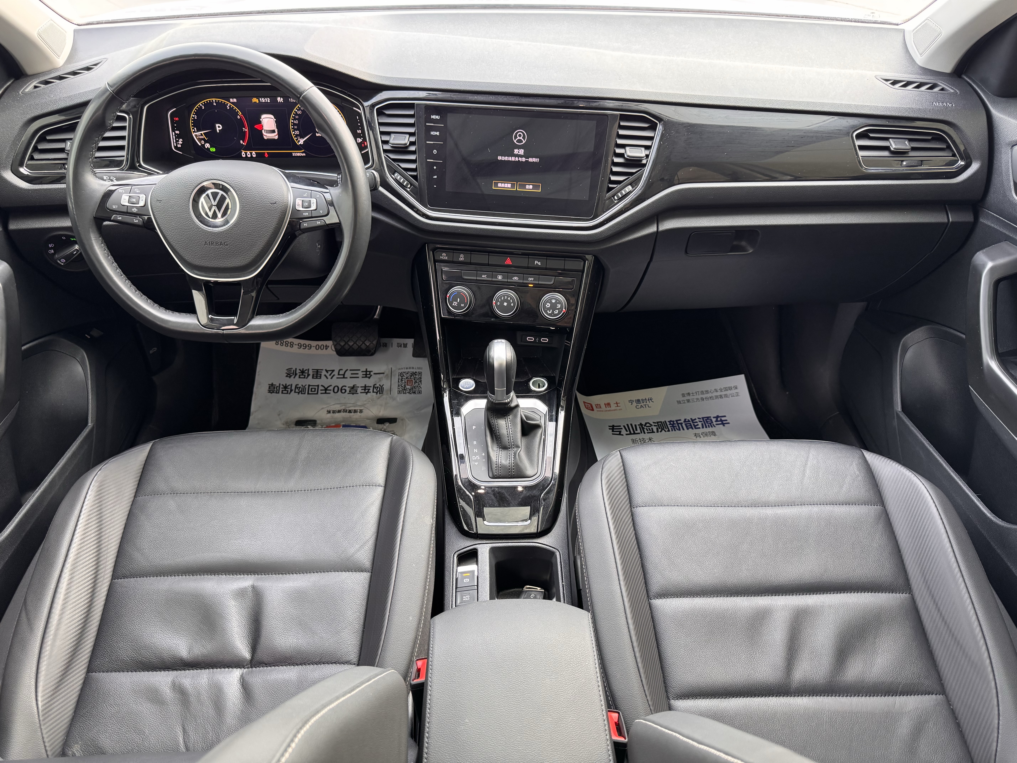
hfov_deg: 71.6
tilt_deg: -39.1
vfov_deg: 56.8
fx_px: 705
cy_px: 382
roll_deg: -1.3
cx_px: 508
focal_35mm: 24
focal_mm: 6.76
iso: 200
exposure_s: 1/121
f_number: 1.78
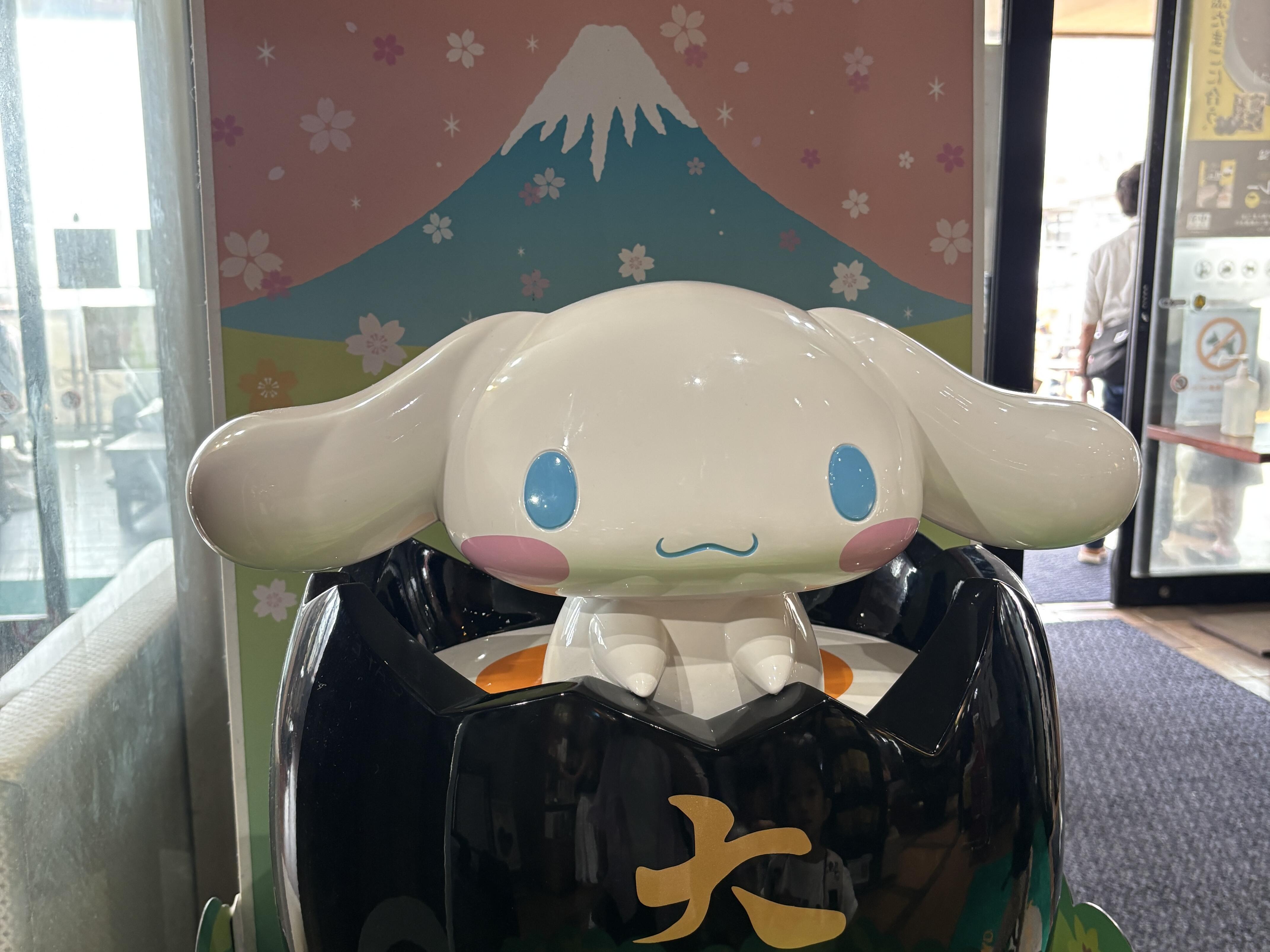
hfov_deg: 67.3
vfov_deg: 53.1
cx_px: 635
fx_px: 954
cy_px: 476
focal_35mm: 26
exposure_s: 1/50
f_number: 1.6
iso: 160
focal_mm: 5.96
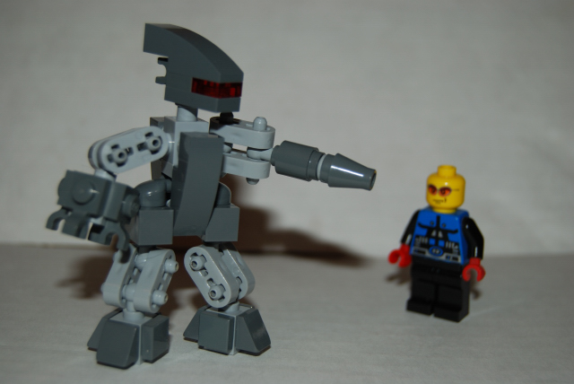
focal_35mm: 60
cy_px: 192
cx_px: 287
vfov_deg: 22.7
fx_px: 958
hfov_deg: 33.4
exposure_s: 1/125
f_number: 5
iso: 100
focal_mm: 40
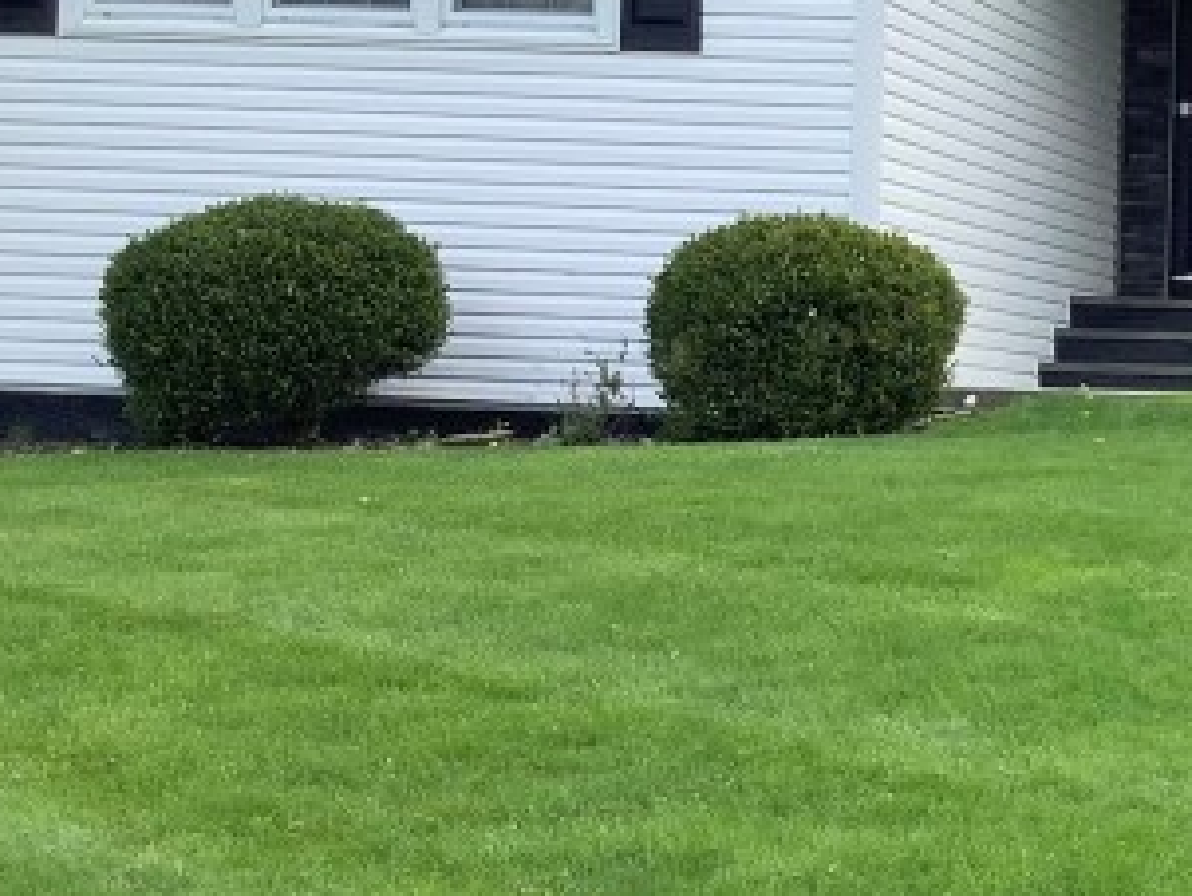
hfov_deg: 17.3
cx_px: 1662
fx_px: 3619
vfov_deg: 14.1
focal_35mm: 105
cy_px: 564
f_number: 2.4
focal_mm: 3.3
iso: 25
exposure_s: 1/500
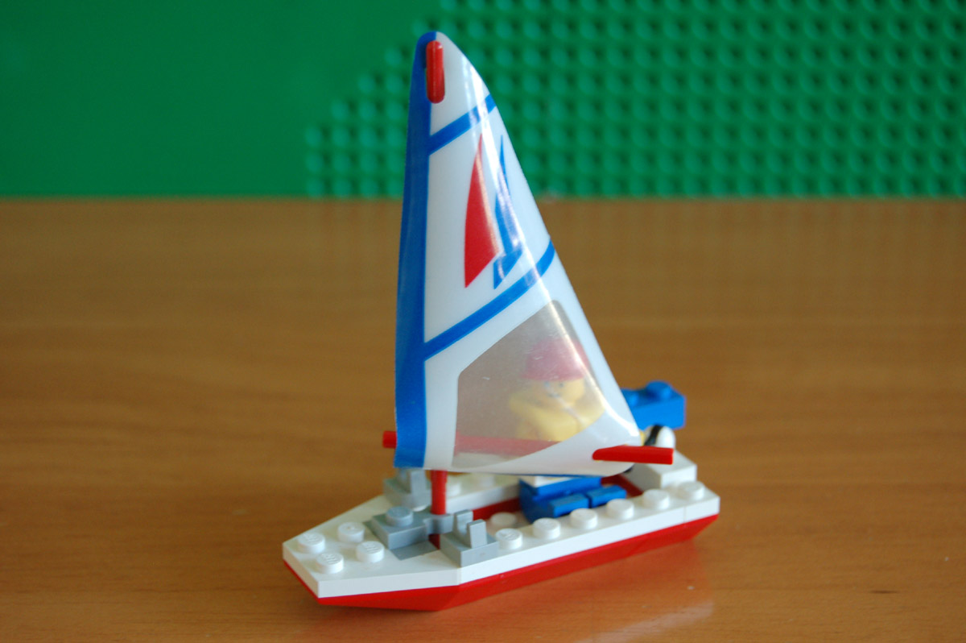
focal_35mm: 69
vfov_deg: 19.7
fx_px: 1850
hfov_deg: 29.3
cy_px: 322
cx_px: 483
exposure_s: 1/25
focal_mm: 46
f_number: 5.3
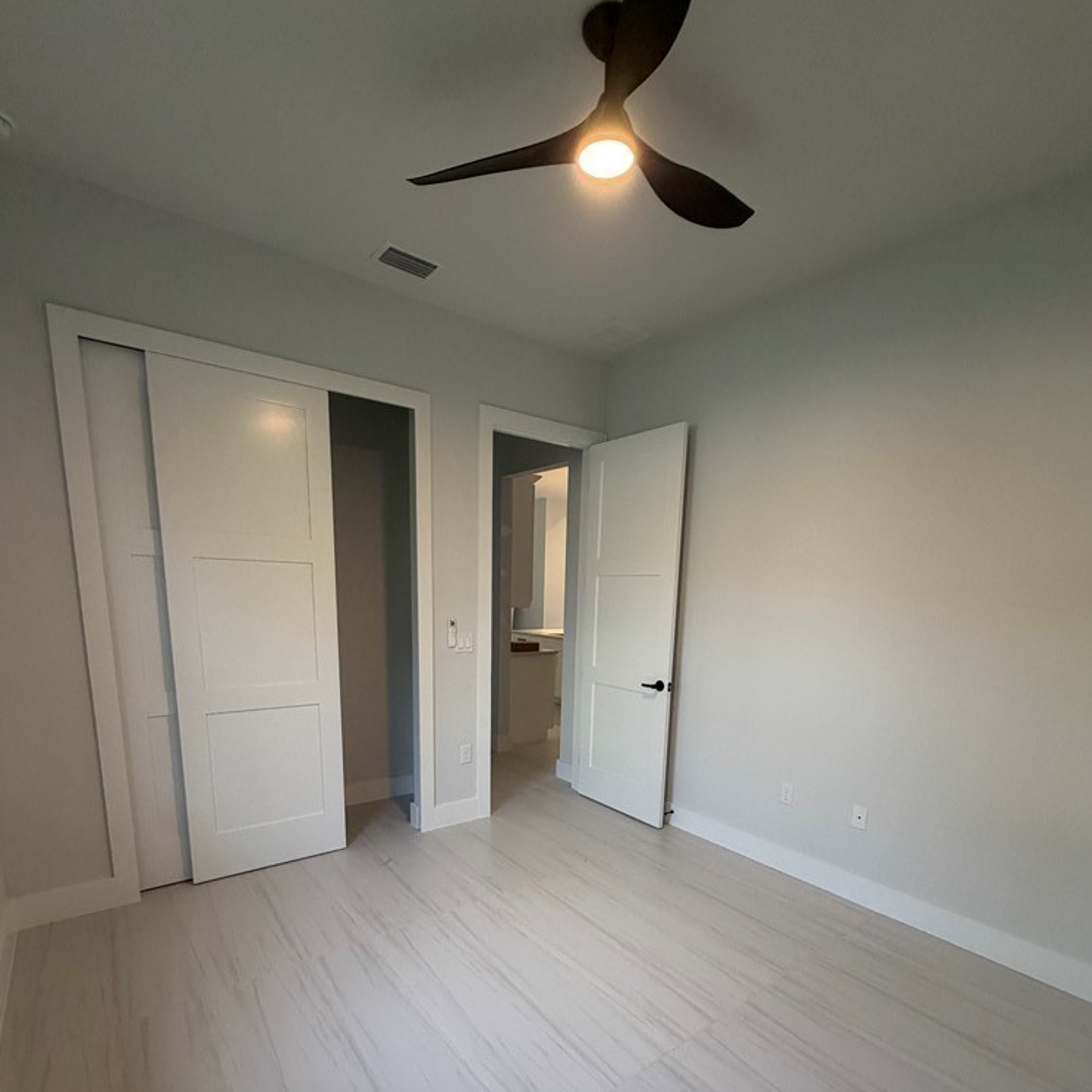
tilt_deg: -10.9
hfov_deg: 84.0
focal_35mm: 17
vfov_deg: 81.7
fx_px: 607
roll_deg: -2.0
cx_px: 550
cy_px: 708
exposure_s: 1/60
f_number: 2.2
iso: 160
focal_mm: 2.22
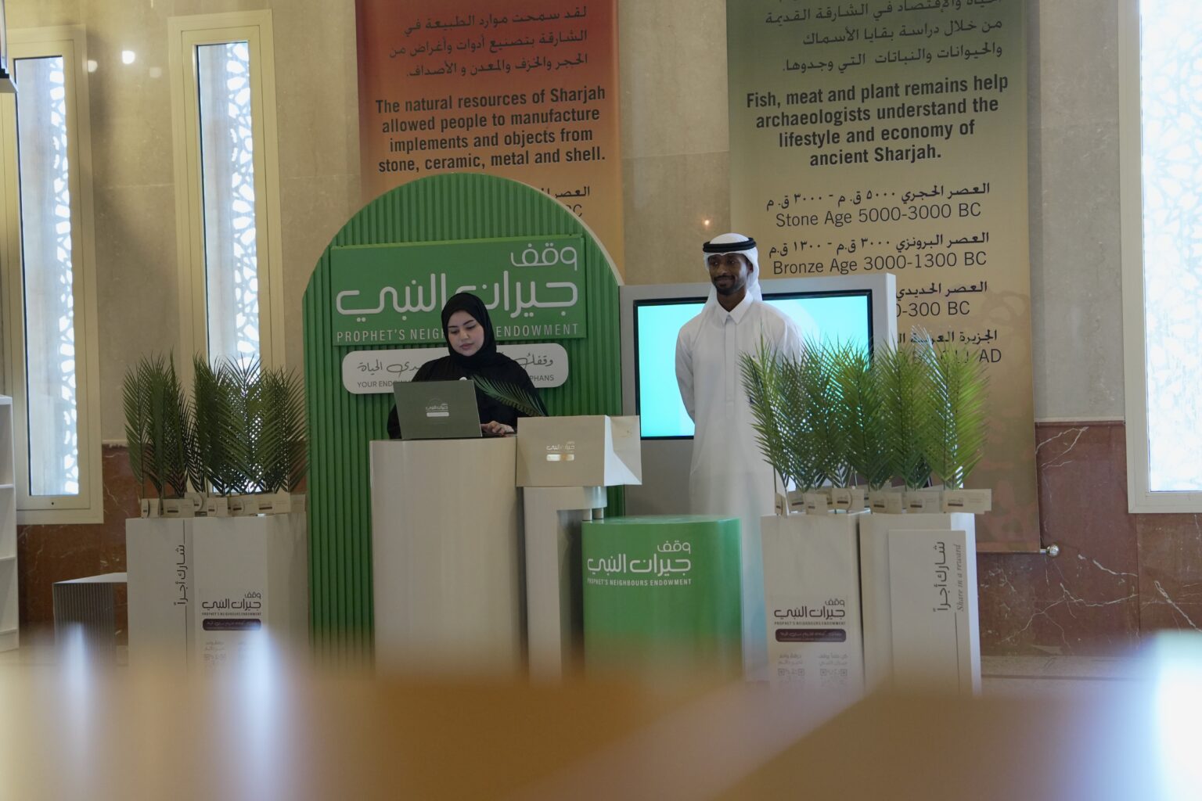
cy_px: 400
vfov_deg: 20.0
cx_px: 601
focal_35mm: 68
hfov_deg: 29.7
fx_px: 2270
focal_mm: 68
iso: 3200
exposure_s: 1/250
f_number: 2.8
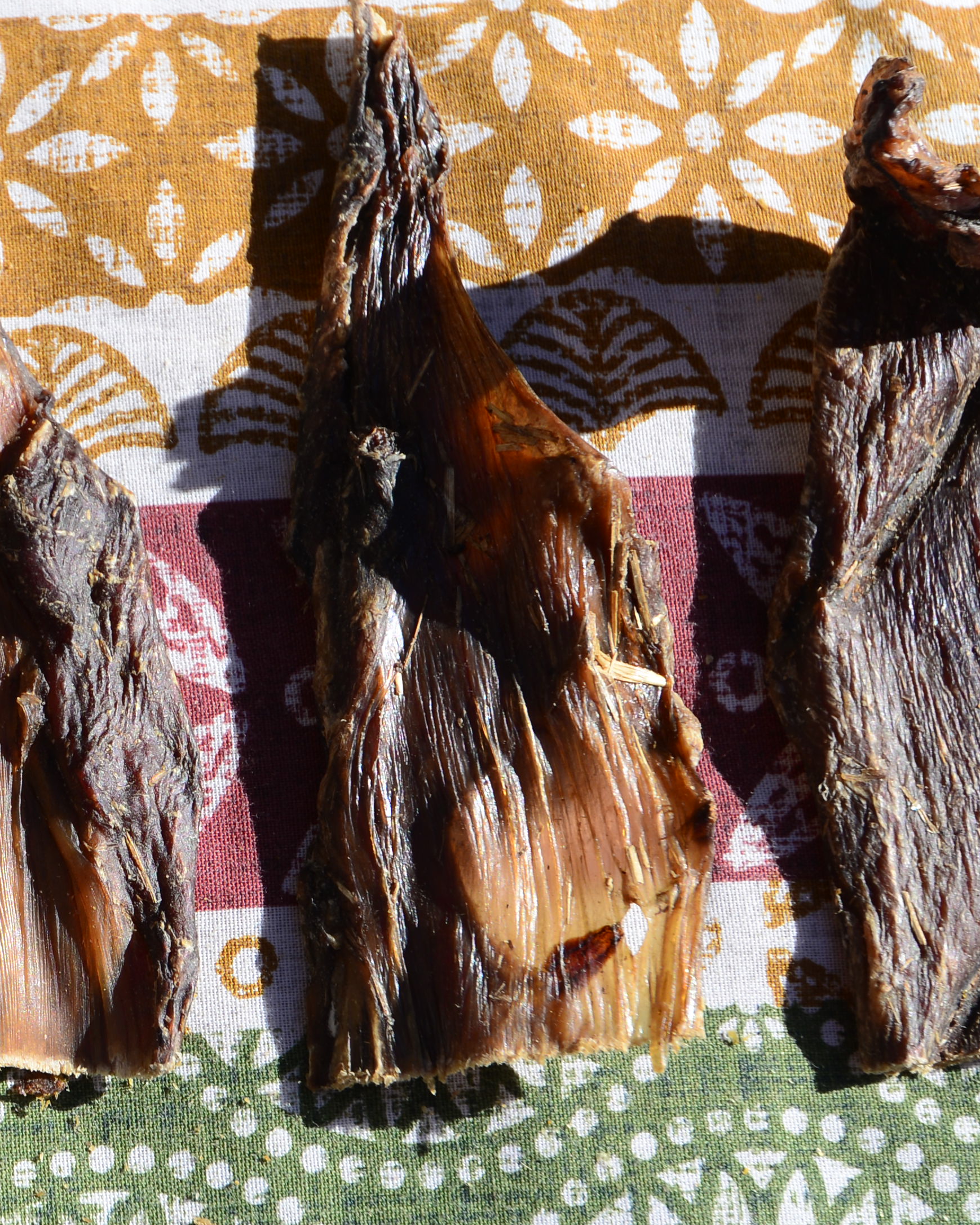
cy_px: 700
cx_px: -127
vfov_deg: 21.0
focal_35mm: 91
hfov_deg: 16.3
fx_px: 3299
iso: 160
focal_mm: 35
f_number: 9
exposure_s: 1/320
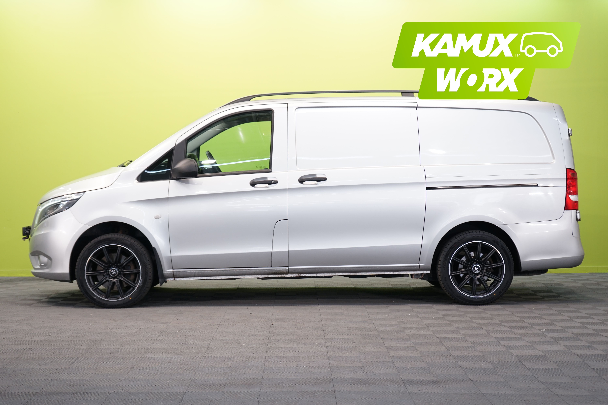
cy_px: 202
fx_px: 1131
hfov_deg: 30.1
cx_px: 304
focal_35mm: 67
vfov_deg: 20.3
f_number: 5.6
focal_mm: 67
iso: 400
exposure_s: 1/25
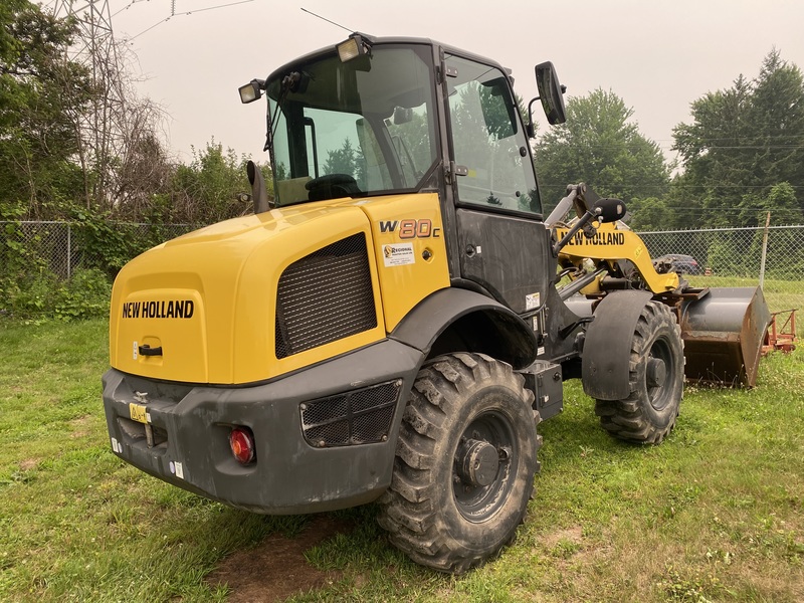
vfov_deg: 53.1
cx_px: 402
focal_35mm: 26
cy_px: 302
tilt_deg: -2.0
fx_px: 604
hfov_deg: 67.3
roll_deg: -3.5
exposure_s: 1/271
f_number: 1.8
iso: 32
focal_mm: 4.25
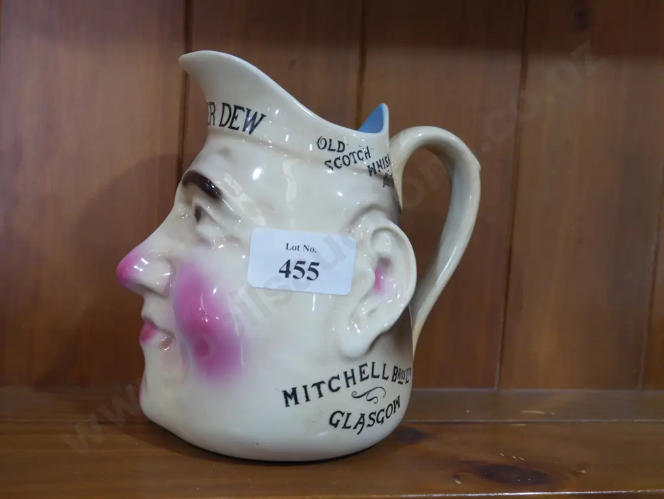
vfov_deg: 39.7
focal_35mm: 36
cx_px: 332
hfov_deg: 51.3
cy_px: 250
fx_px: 691
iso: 640
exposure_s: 1/60
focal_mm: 18
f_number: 4
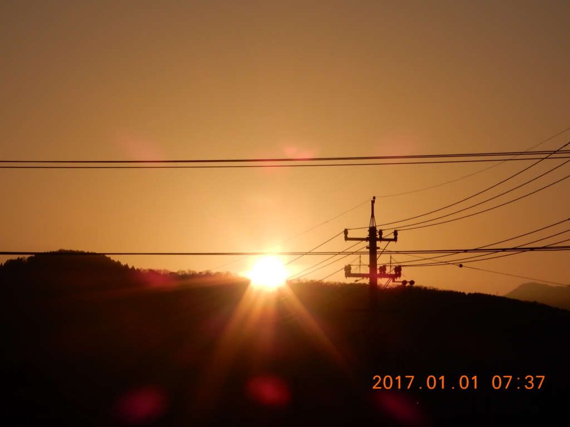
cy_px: 214
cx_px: 285
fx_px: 3178
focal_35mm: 193
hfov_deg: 10.2
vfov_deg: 7.7
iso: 125
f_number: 8
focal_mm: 34.5
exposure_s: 1/2000
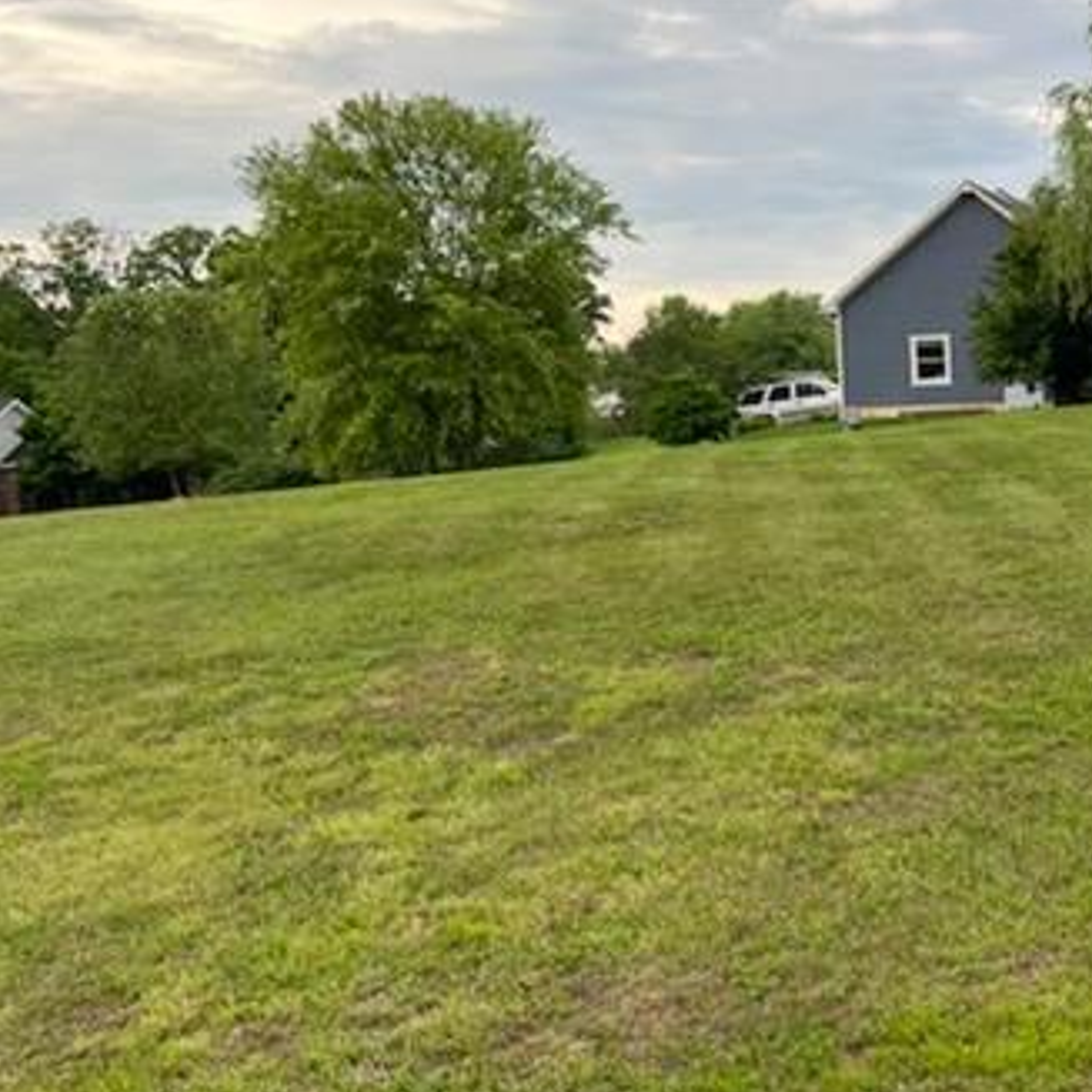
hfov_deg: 34.8
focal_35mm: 45
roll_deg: +1.7
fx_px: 1606
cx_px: 1035
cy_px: 471
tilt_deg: -5.5
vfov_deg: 37.5
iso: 50
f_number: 1.6
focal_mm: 5.1
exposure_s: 1/821
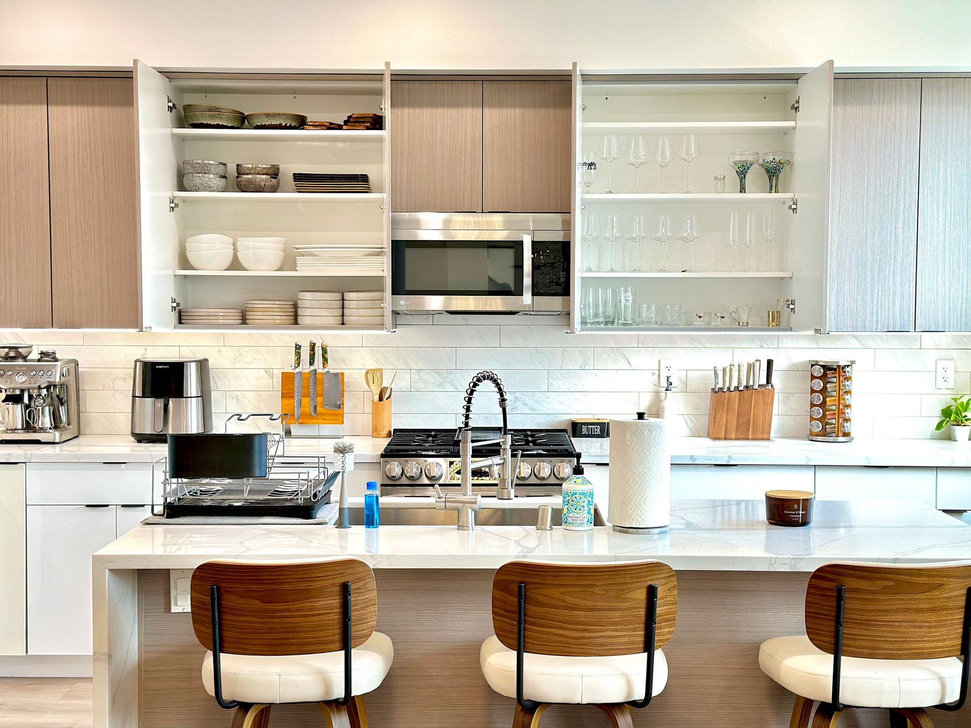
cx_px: 486
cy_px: 364
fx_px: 1346
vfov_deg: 30.3
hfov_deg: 39.7
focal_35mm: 48
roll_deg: -0.3
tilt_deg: -3.6
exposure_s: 1/60
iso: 100
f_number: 1.78
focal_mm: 6.86
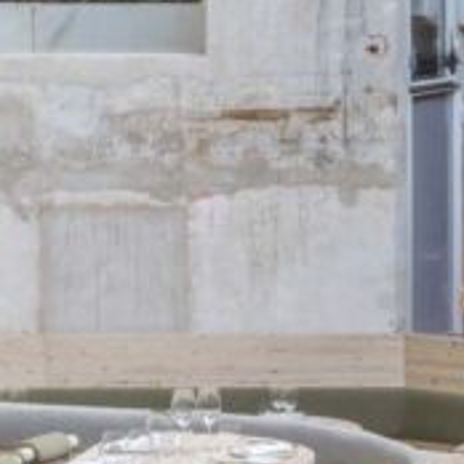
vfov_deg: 8.3
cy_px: -96
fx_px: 3154
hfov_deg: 8.4
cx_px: -21
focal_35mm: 208
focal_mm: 40.3
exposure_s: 2.5
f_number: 32
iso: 100
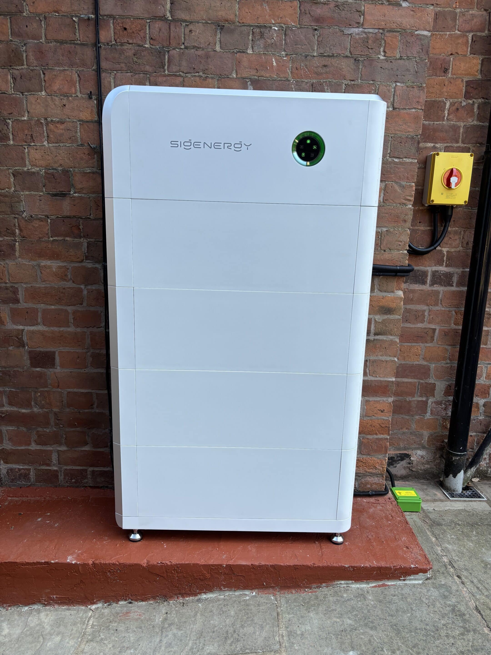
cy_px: 328
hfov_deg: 53.1
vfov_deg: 67.3
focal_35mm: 26
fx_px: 492
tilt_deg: -12.8
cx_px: 246
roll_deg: -2.8
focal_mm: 5.96
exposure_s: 1/376
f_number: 1.6
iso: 50
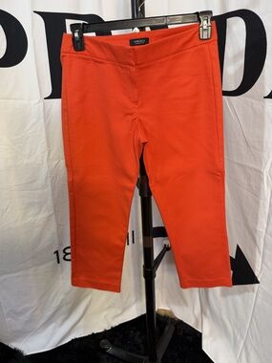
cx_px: 136
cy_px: 182
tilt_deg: -18.9
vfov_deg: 71.6
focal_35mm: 24
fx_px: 251
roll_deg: +2.1
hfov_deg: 56.8
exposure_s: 1/60
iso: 160
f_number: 1.78
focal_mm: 6.76
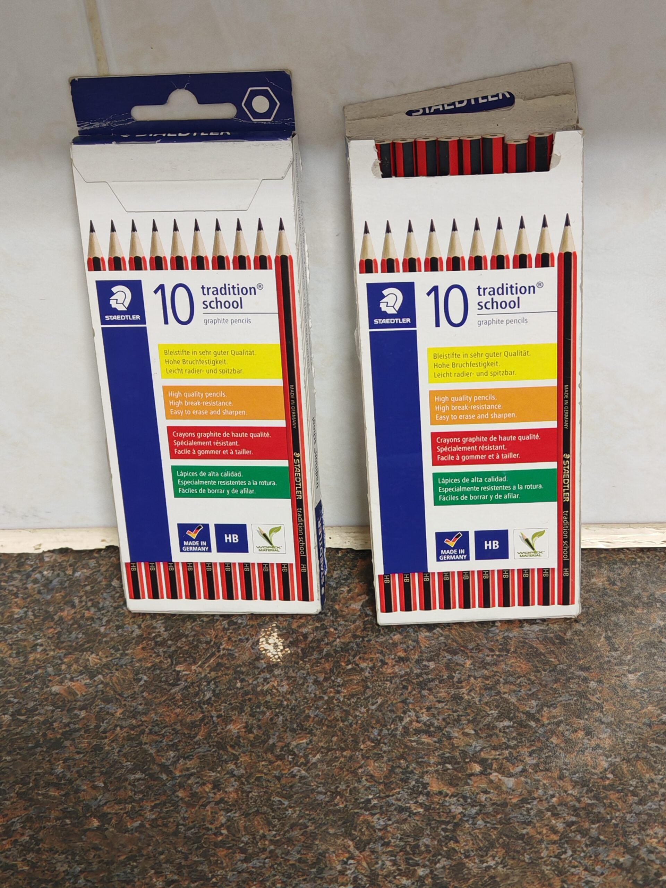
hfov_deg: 28.0
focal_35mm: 52
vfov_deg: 36.8
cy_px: 444
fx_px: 1334
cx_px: 333
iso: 800
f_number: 1.9
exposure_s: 1/33
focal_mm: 6.67
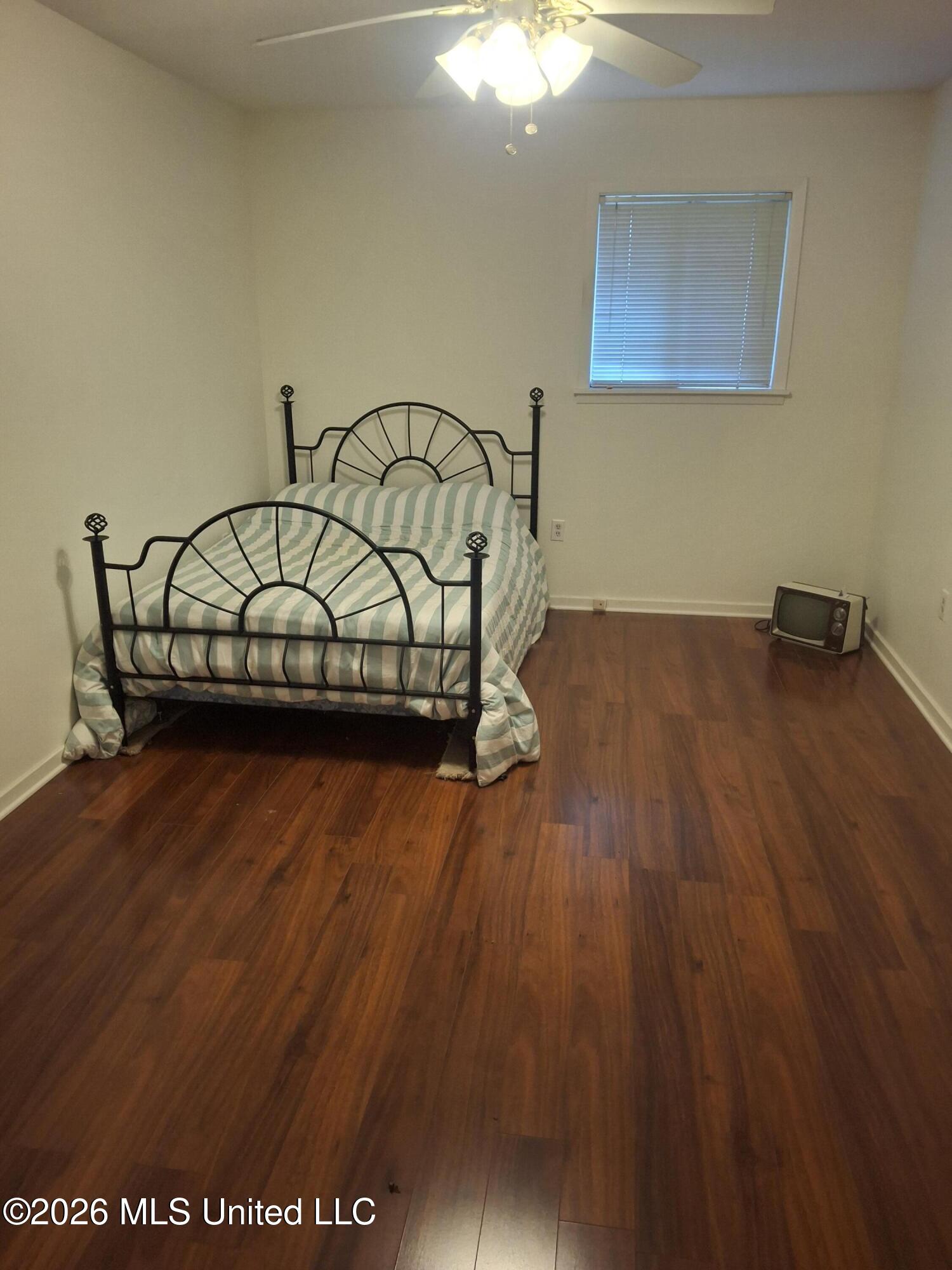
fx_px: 917
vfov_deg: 69.4
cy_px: 635
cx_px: 476
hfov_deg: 54.9
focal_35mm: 25
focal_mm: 4.69
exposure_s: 1/60
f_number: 1.8
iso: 160
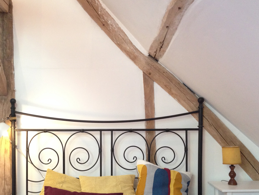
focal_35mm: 46
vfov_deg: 31.3
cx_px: 97
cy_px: 126
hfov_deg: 40.9
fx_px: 344
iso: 200
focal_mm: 4.12
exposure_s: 1/20
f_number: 2.4
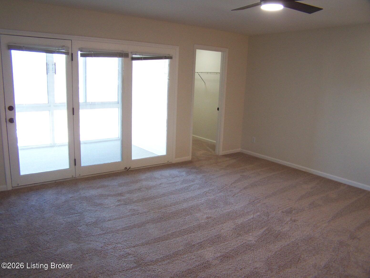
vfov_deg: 37.7
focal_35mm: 38
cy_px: 139
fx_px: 406
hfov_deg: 49.0
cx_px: 185
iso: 140
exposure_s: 1/45
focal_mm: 6.3
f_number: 2.8
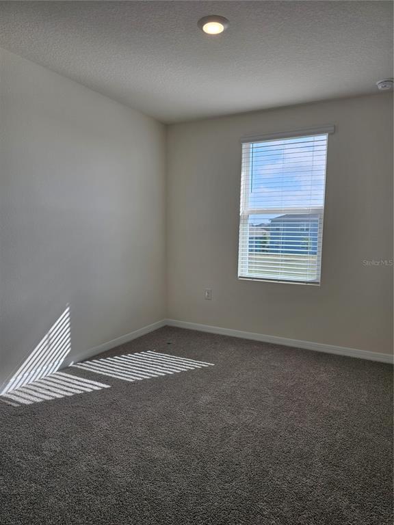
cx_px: 197
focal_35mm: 23
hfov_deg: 58.9
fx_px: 349
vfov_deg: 73.9
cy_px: 262
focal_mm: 6.3
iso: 10
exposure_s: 1/124
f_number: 1.7
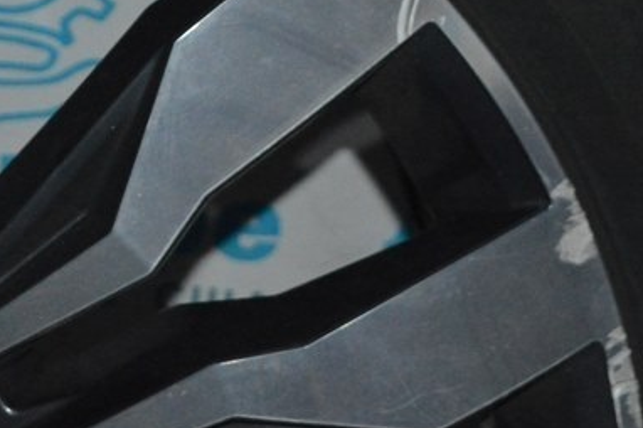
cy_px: -68
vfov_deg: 7.4
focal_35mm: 185
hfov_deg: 10.9
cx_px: -151
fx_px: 3301
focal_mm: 46
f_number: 5
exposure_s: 1/60
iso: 3200
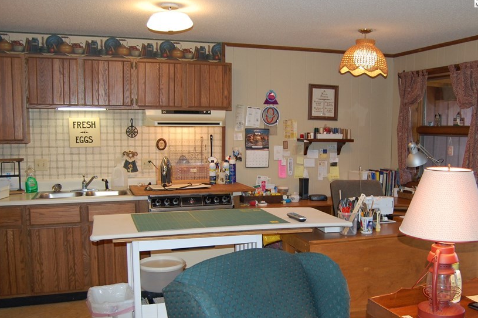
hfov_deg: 52.9
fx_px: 478
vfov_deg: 36.7
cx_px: 283
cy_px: 188
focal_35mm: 36
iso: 400
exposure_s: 1/60
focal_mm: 18
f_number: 3.5
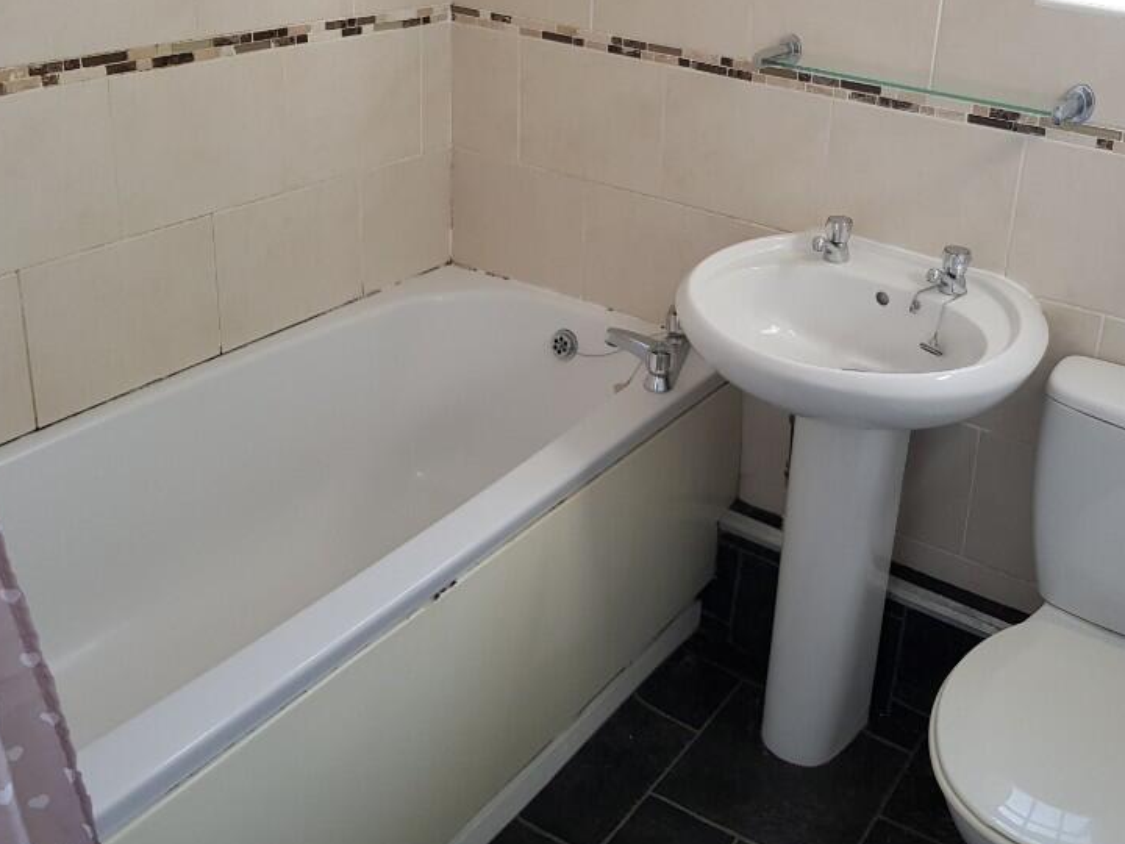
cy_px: 292
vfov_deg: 38.3
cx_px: 730
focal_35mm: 37
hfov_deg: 49.4
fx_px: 1202
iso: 64
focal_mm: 4.2
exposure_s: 1/60
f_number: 1.7
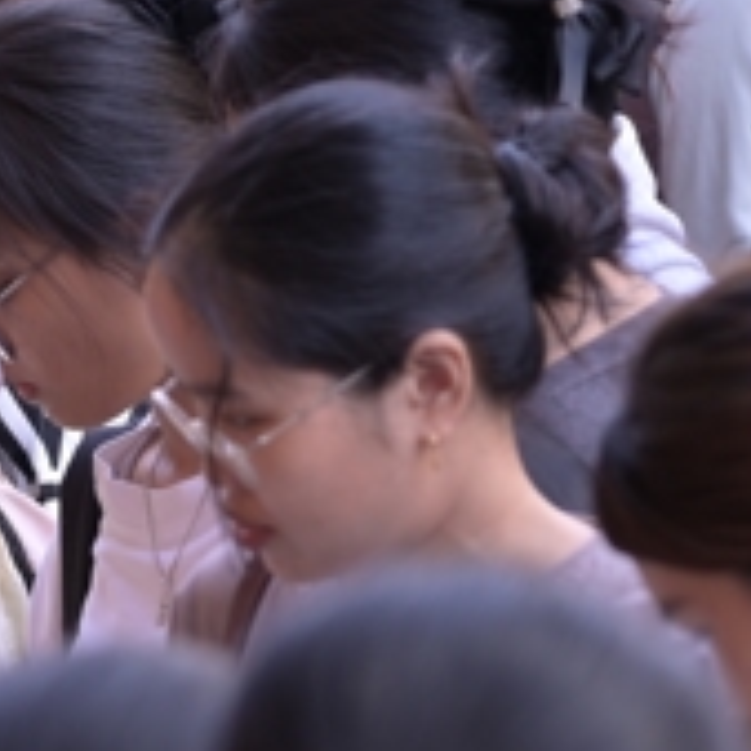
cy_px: 649
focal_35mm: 392
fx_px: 9622
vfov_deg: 4.5
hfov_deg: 4.5
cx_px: -4
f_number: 4
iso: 320
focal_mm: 120
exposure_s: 1/200
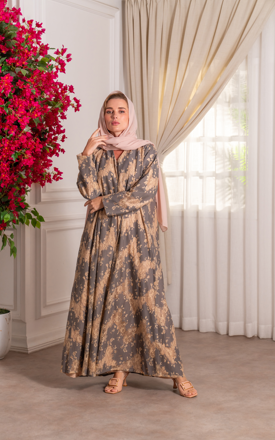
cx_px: 139
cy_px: 220
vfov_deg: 28.6
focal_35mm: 72
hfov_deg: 18.1
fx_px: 863
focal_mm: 70
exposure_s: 1/160
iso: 500
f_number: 5.6
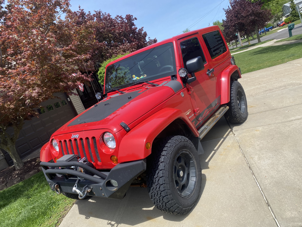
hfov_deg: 67.3
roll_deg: +23.6
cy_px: 114
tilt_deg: -8.9
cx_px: 151
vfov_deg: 53.1
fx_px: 227
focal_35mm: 26
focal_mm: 4.25
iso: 32
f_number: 1.8
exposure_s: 1/1608
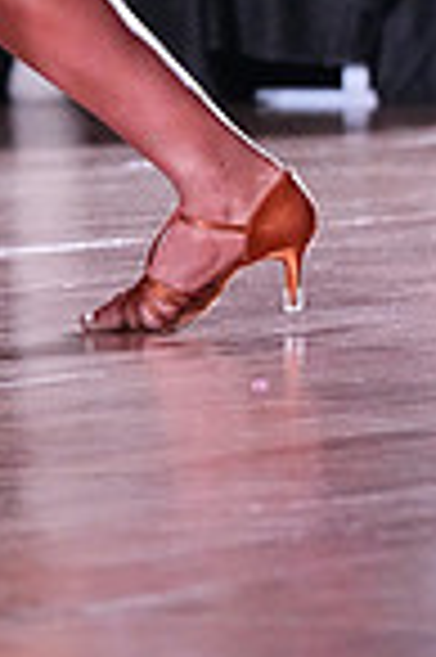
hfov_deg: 2.6
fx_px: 9778
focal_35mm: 537
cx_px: 101
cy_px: -549
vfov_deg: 3.8
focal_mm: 135
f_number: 5
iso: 10000
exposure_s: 1/400
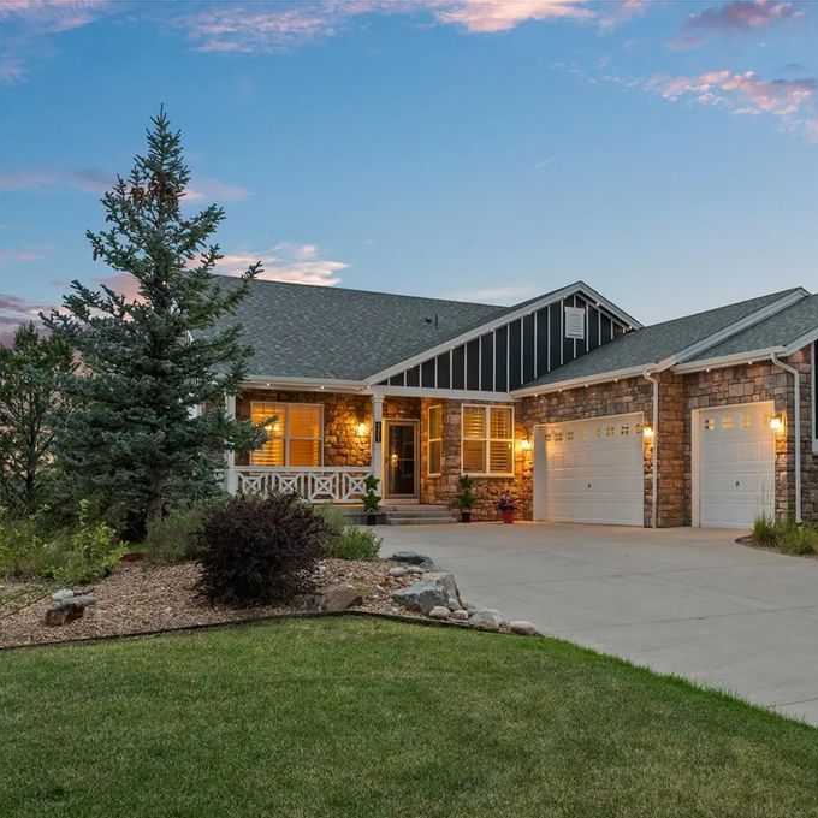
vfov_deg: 51.1
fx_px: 856
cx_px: 574
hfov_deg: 49.8
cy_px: 409
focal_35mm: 32
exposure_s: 1/3
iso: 800
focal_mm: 25
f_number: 7.1
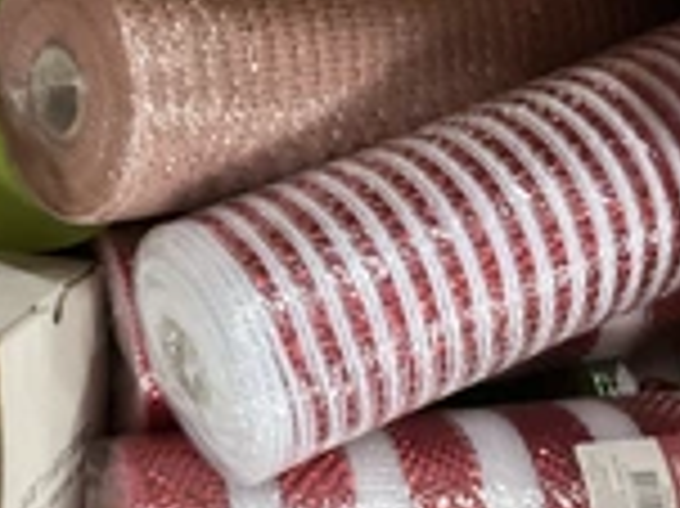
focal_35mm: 77
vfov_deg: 19.1
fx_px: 1511
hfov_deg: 24.8
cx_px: 113
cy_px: 310
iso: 250
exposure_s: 1/40
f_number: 1.8
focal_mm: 3
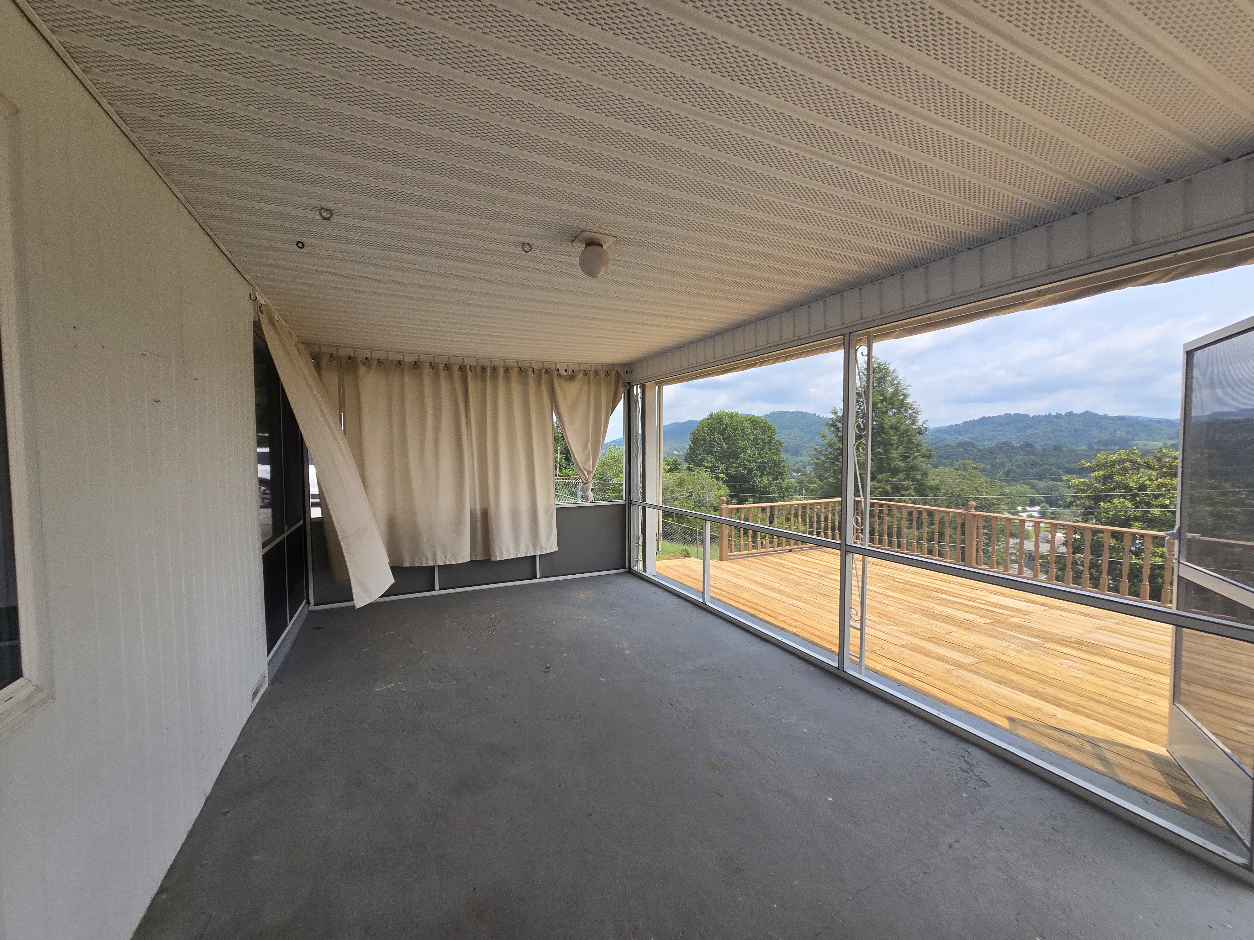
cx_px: 627
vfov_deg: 89.9
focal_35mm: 13
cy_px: 470
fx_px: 471
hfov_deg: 106.2
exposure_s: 1/2000
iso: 125
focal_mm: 2.2
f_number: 2.2
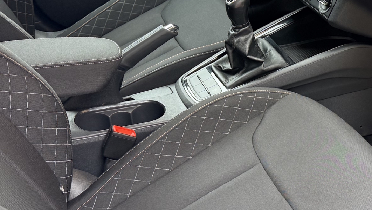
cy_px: 54
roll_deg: +0.3
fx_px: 622
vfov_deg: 19.0
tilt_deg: -27.8
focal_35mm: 63
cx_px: 273
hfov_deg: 32.8
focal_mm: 6.76
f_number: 1.78
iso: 125
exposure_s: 1/205
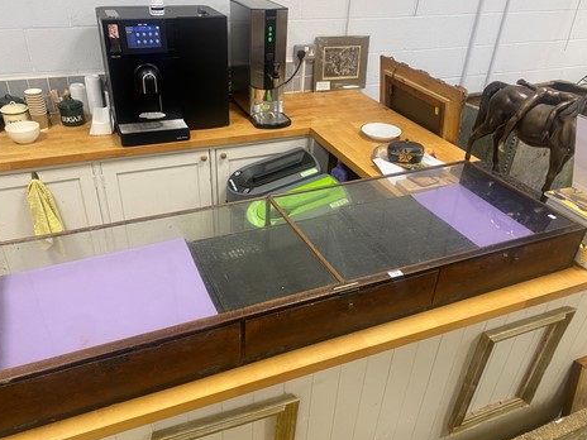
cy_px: 236
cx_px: 278
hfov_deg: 63.4
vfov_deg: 49.7
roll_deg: -2.3
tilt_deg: -33.4
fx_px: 475
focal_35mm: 28
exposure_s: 1/50
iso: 100
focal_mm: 4.25
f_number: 1.8
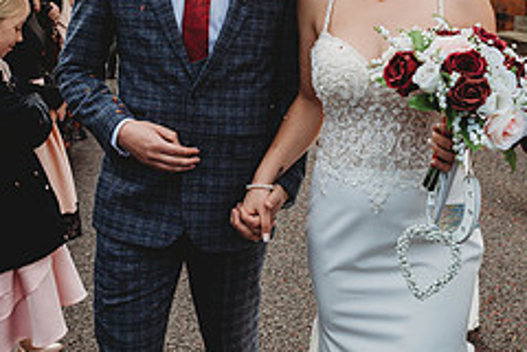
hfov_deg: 34.5
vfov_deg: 23.2
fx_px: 849
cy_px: 92
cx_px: 288
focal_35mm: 58
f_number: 4.5
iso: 560
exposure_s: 1/800
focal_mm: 24
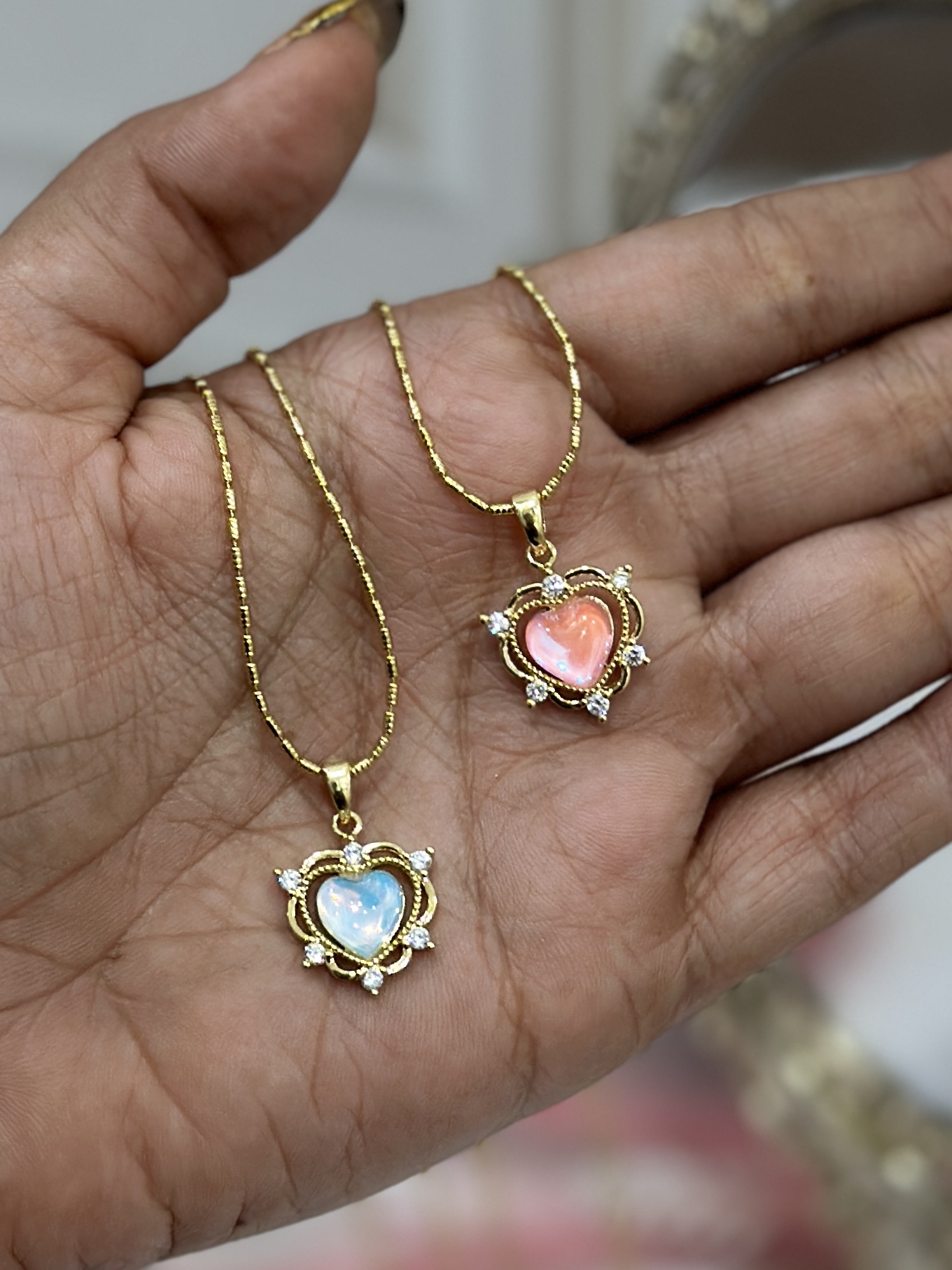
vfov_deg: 39.7
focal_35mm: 48
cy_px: 635
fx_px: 1760
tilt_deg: -32.4
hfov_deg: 30.3
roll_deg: +0.2
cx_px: 476
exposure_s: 1/60
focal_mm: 6.86
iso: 160
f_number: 1.78
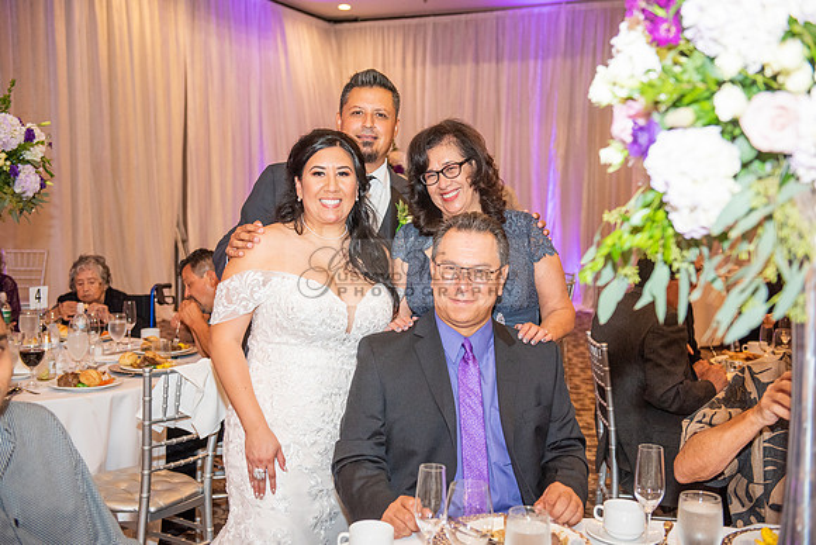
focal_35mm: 44
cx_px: 408
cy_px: 272
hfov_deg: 44.5
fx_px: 998
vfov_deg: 30.5
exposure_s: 1/160
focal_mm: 44
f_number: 3.5
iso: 1600
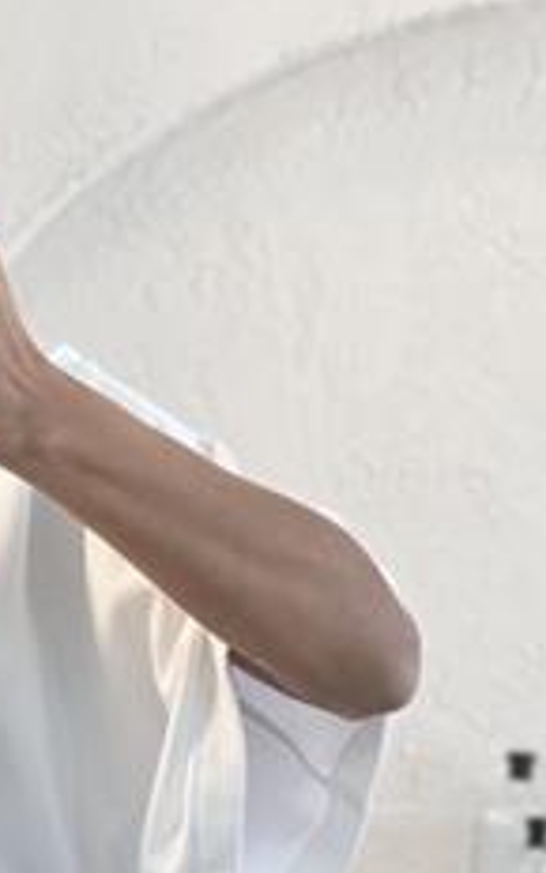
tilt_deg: -21.1
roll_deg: +1.3
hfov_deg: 11.2
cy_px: 839
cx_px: -162
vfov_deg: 17.9
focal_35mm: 114
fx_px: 2714
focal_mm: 6.76
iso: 100
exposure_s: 1/117
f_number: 1.78
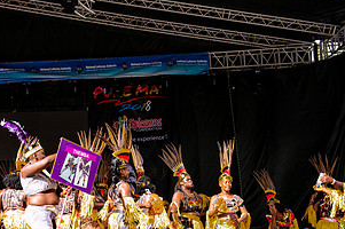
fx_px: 775
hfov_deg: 24.6
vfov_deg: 16.7
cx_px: 63
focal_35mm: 81
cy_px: 187
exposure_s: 1/200
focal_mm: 42
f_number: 5.6
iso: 160
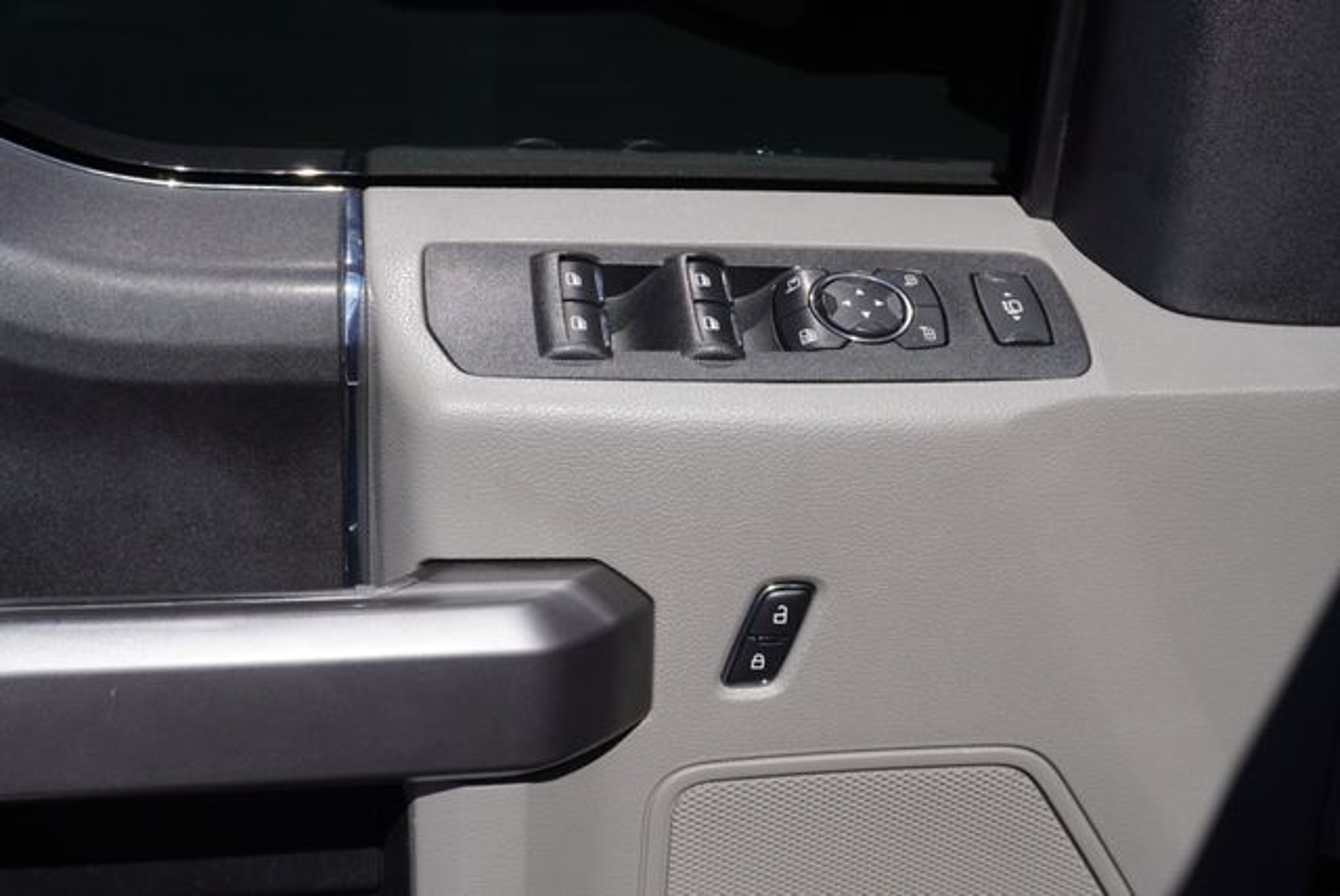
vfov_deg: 32.0
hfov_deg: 46.4
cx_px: 670
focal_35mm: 42
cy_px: 448
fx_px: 1565
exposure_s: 1/400
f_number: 7.1
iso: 100
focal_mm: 28
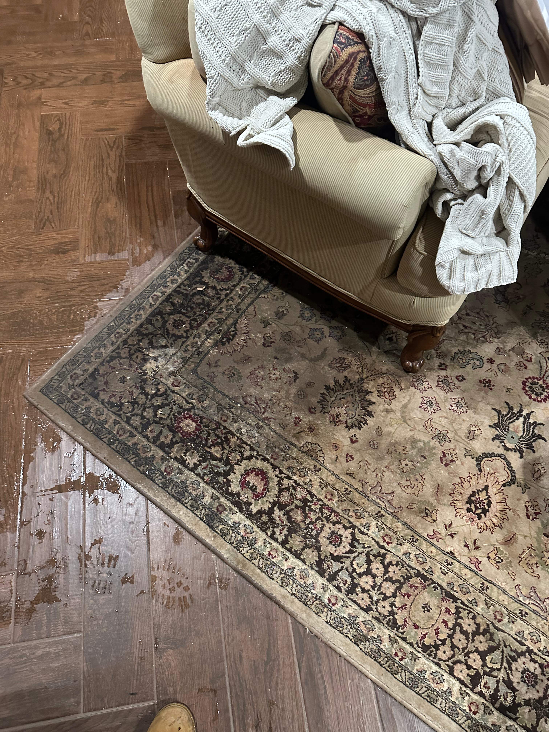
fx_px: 508
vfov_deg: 71.6
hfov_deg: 56.8
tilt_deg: -59.6
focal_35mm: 24
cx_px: 274
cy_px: 366
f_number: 1.78
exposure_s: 1/40
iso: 800
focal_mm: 6.86
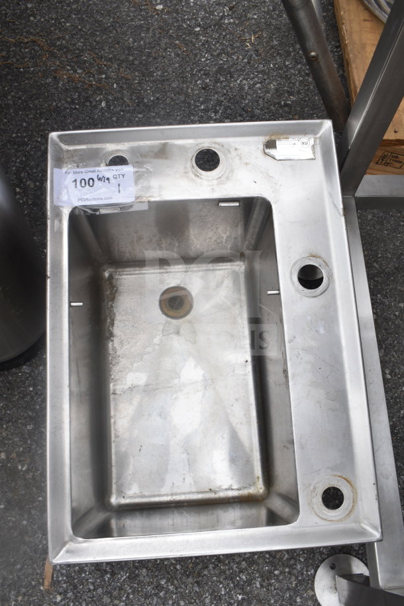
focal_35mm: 33
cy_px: 303
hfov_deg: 40.0
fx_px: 555
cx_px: 202
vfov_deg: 57.2
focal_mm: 22
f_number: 6.3
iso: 200
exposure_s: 1/160
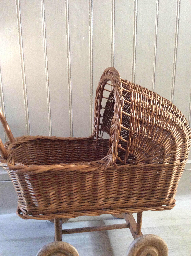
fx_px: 236
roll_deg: +0.0
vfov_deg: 56.9
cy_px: 128
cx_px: 96
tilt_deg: -14.2
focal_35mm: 32
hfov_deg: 44.1
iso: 200
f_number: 2.4
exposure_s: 1/25
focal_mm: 3.3
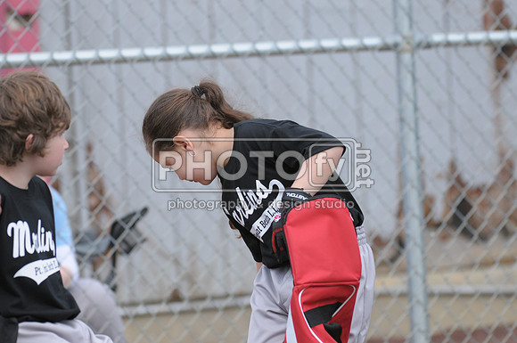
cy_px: 172
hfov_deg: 6.9
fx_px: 4302
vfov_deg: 4.6
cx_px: 258
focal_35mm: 300
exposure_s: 1/1250
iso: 400
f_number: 4
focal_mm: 200
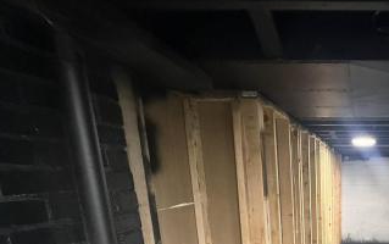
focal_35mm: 31
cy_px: 255
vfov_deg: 35.9
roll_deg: -0.7
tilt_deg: -15.0
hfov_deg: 52.8
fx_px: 329
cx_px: 358
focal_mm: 2.22
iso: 640
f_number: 2.2
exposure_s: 1/60
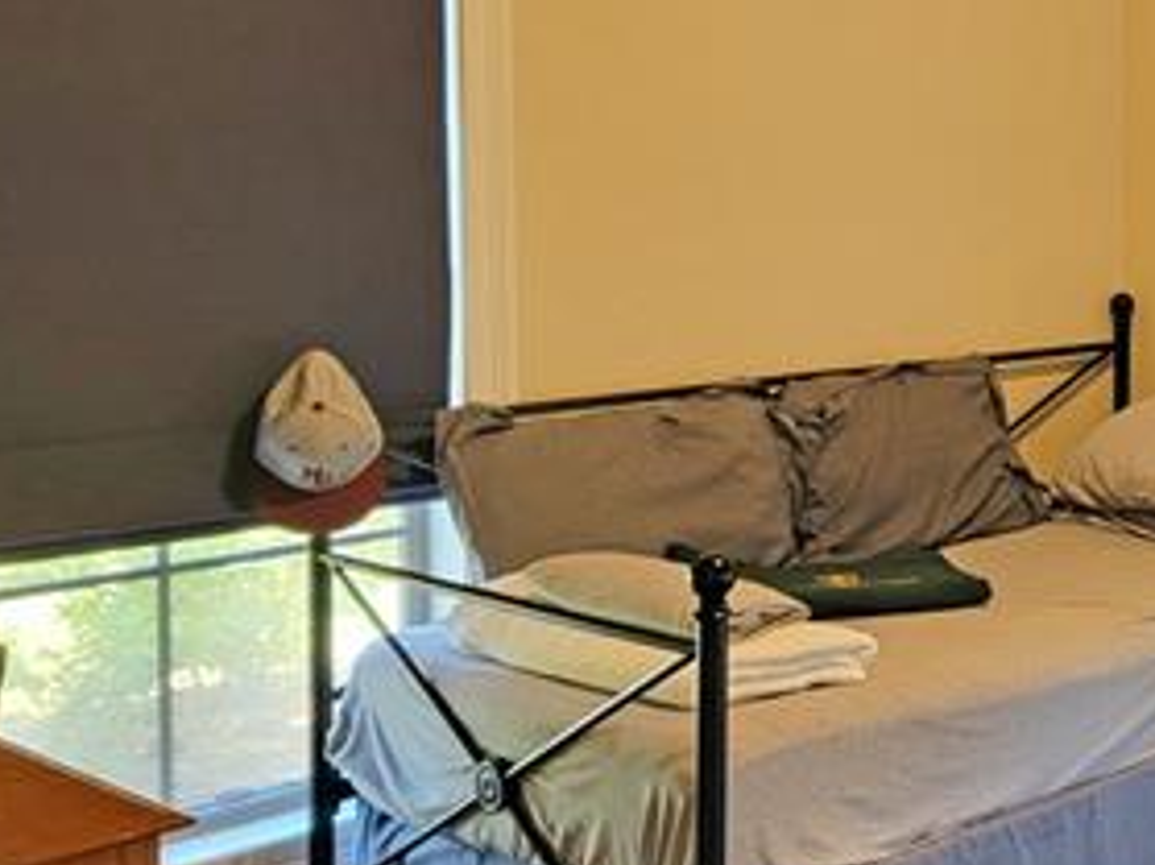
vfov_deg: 26.3
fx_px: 1834
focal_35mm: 55
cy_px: 257
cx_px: 1275
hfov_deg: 31.1
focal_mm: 6.7
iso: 250
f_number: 1.8
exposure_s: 1/60
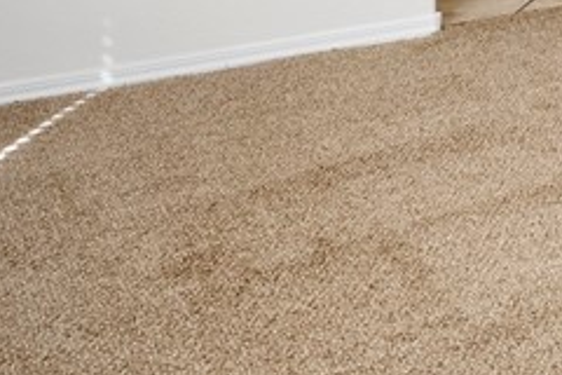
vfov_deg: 15.1
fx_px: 1202
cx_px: 830
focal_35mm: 77
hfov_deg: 22.1
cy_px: -321
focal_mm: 17
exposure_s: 1/30
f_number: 9
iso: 800
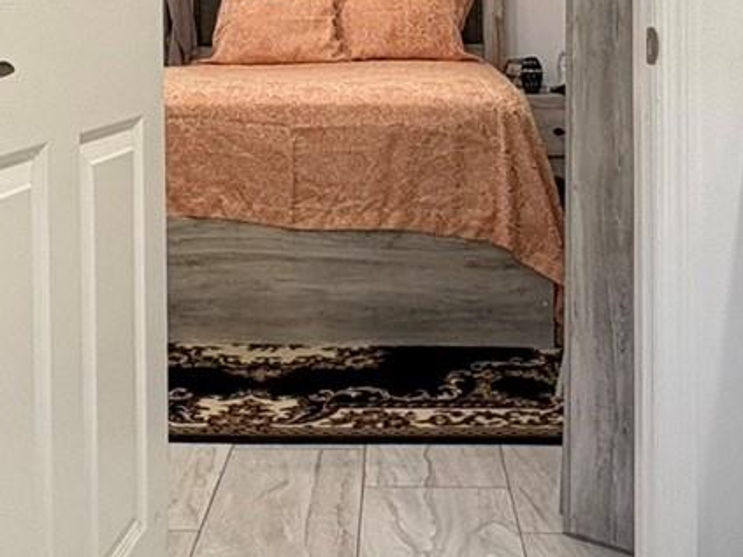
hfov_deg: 36.2
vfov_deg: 26.3
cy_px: 26
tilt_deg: -0.6
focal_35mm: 53
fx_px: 1137
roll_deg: +1.0
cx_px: 351
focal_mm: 2.22
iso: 200
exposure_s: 1/120
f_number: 2.2
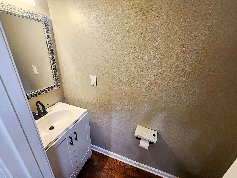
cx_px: 118
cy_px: 89
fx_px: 89
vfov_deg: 89.9
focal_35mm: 13
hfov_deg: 106.2
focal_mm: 2.2
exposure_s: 1/60
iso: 250
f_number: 2.2
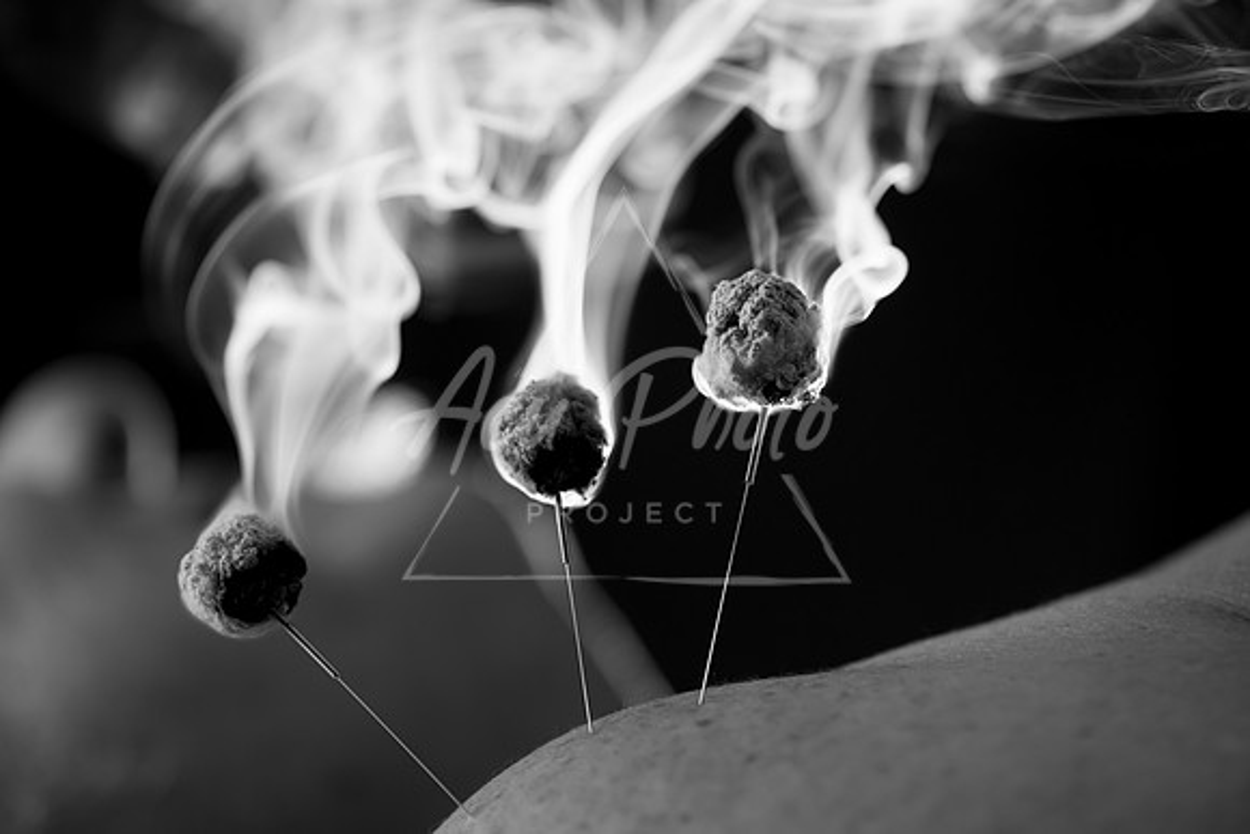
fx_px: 3647
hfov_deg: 19.5
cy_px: 417
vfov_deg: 13.0
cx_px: 625
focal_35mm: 105
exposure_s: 1/200
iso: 800
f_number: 5
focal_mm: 105
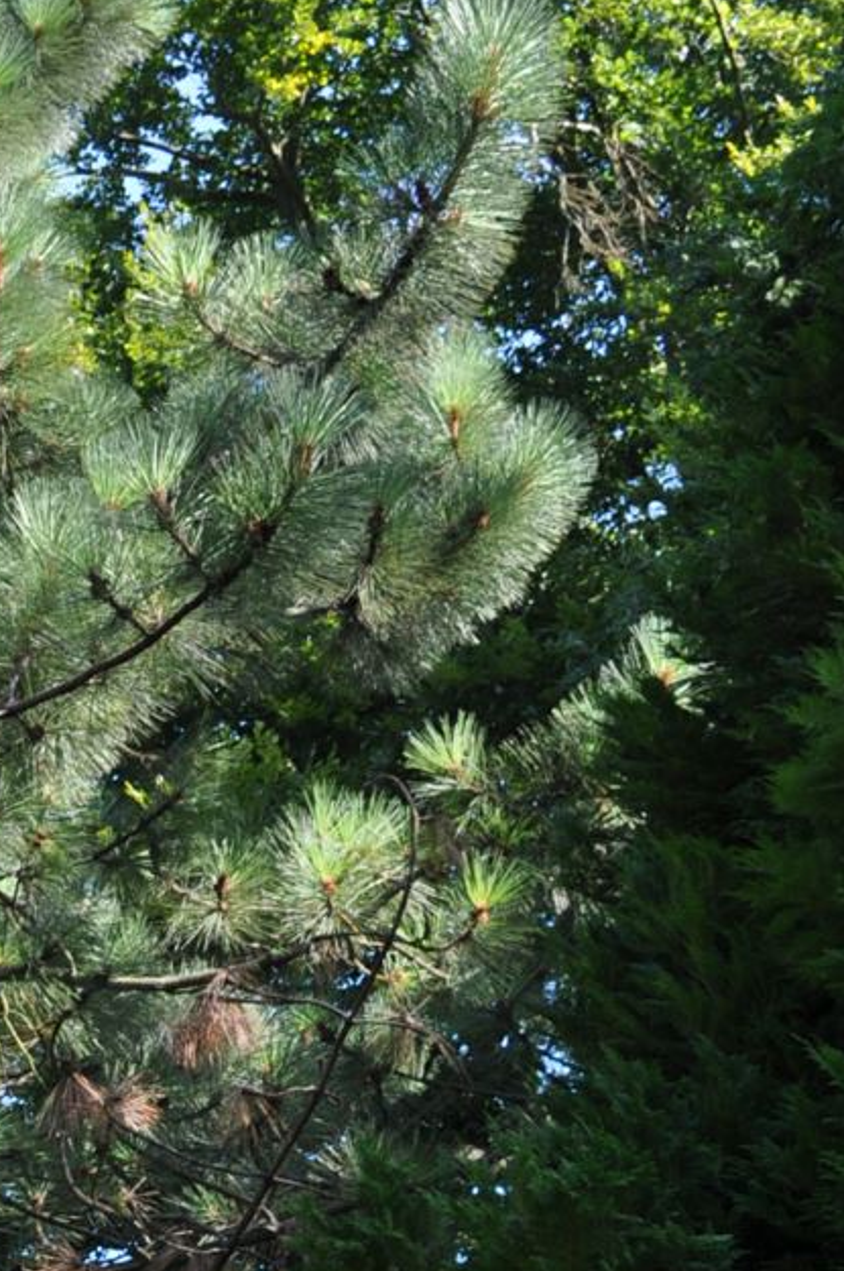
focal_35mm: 102
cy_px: 1207
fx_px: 3597
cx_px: -581
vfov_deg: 19.6
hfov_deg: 12.4
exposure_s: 1/160
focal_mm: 20
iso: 200
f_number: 6.3
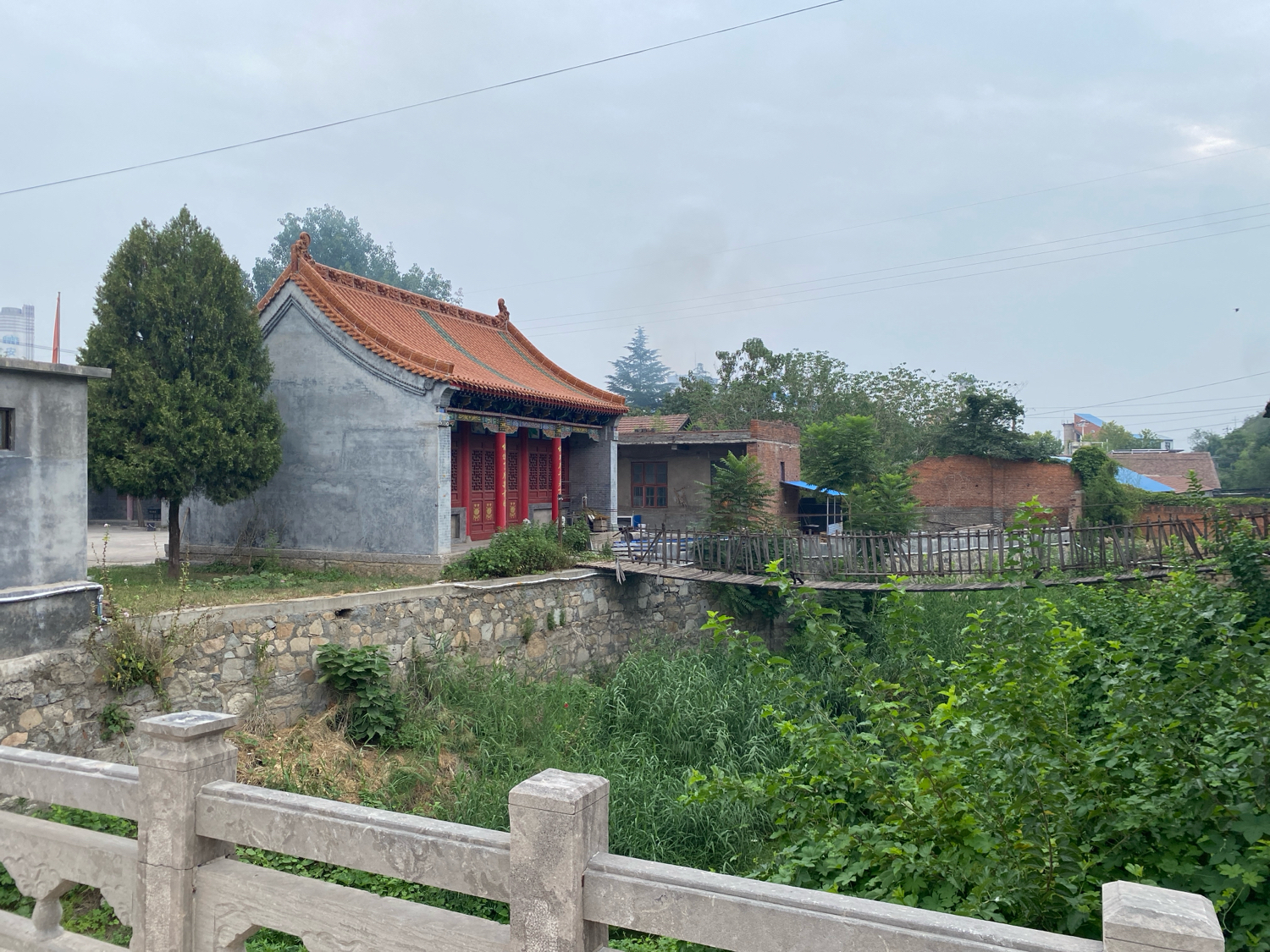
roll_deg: +0.4
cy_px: 476
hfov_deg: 67.3
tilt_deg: +0.2
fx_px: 954
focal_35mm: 26
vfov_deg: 53.1
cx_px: 635
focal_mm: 4.25
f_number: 1.8
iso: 32
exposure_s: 1/1170
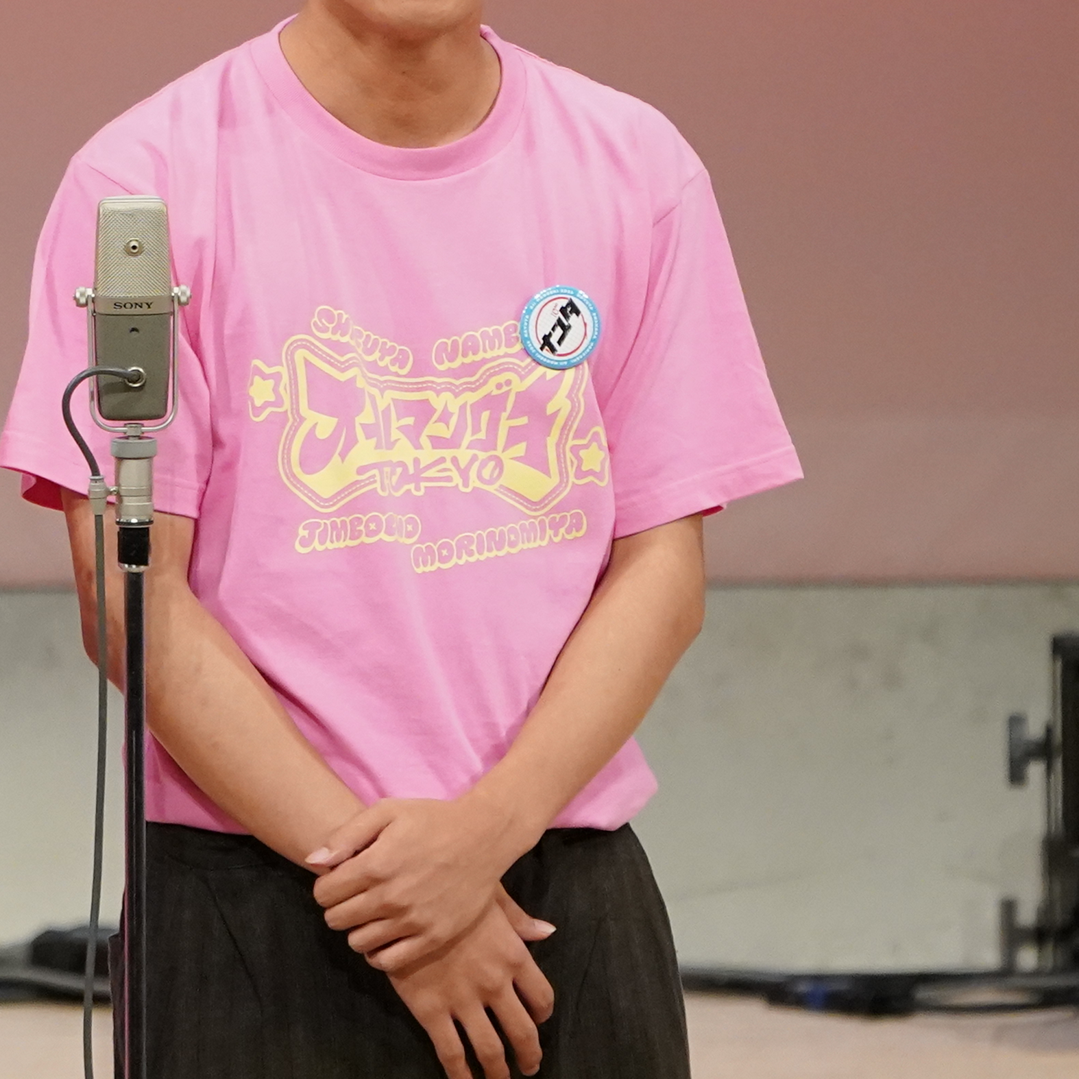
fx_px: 44963
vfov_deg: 1.4
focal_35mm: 1275
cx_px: -86
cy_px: 352
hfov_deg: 1.4
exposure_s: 1/250
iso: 5000
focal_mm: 400
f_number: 5.6
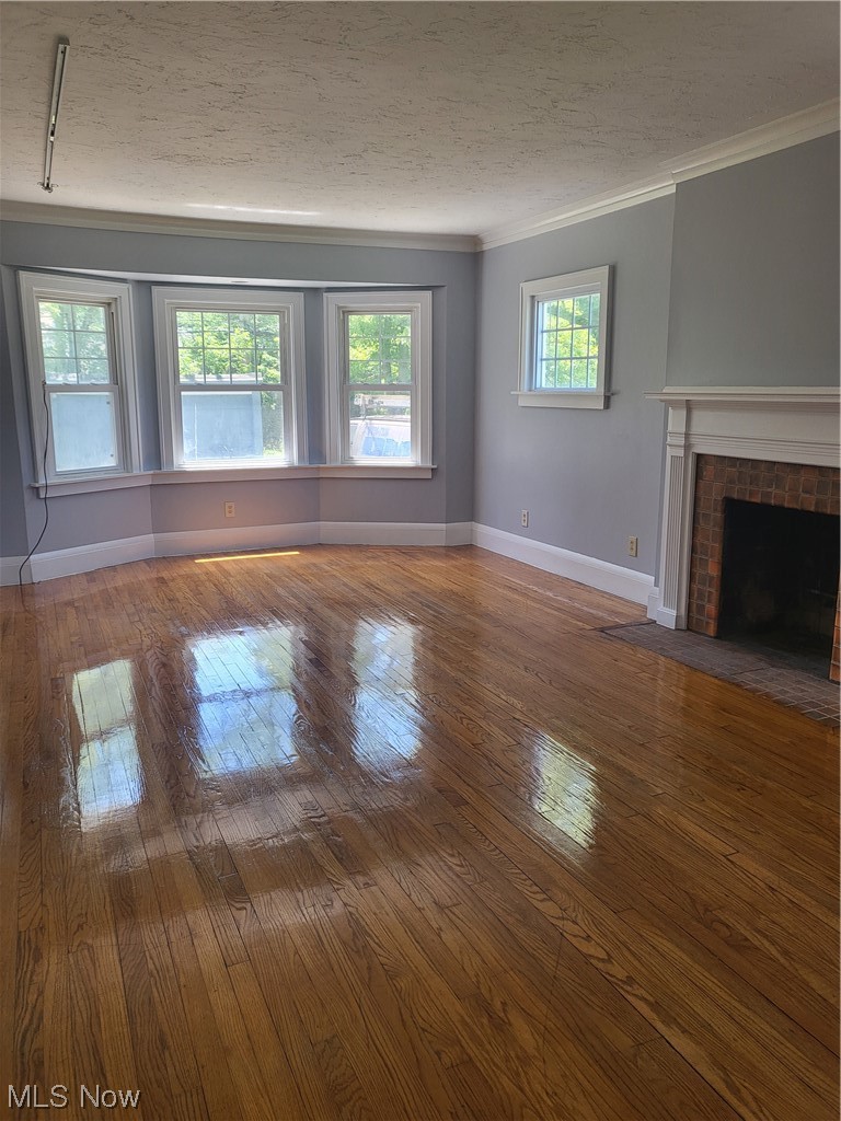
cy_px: 560
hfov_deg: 53.1
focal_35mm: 26
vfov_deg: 67.3
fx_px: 842
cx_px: 420
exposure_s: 1/120
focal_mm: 4.25
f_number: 1.8
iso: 50
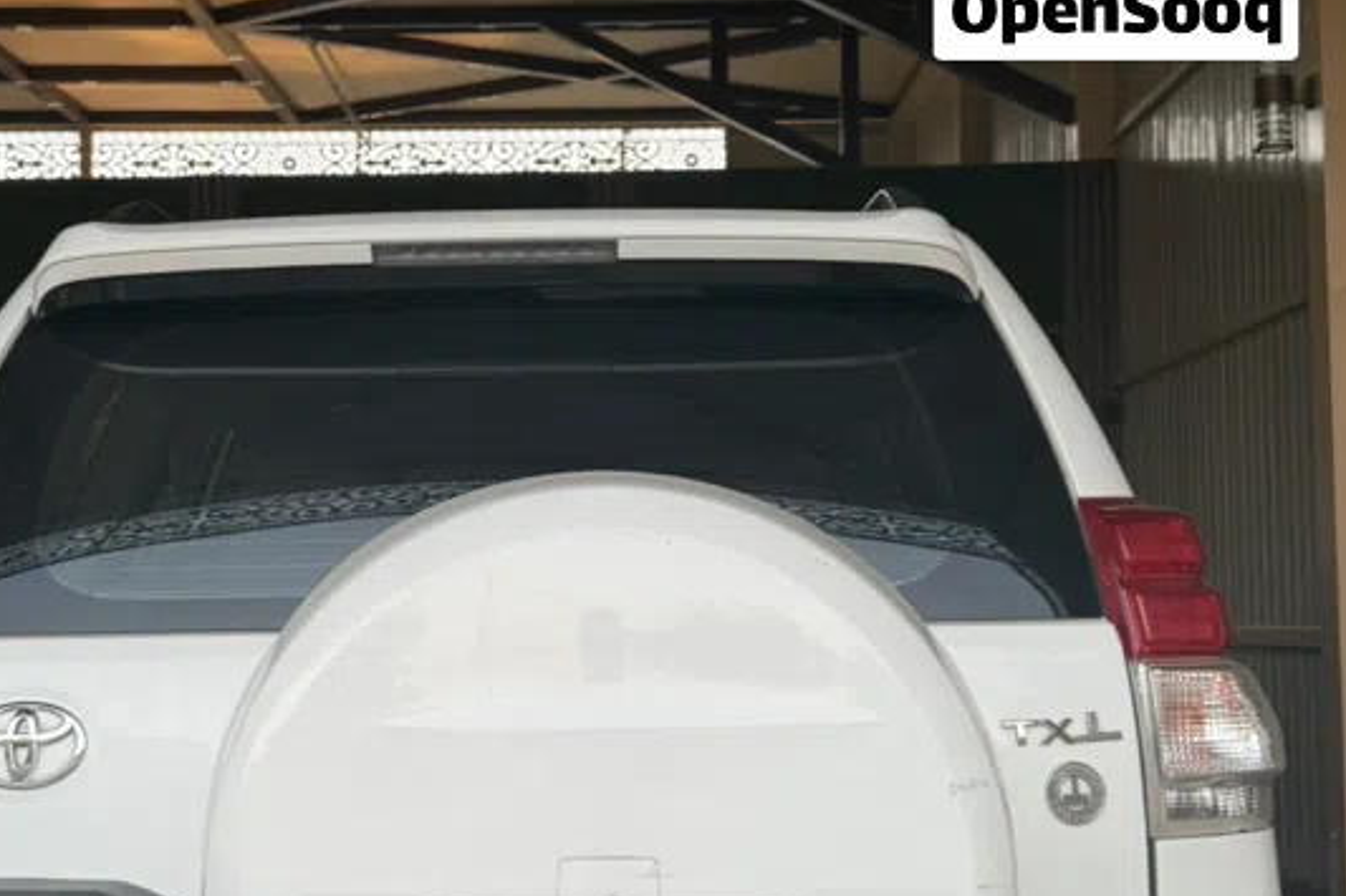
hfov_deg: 61.5
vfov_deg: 43.6
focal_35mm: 30
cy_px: 424
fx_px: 1121
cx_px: 553
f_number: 1.78
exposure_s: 1/121
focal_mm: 6.76
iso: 125
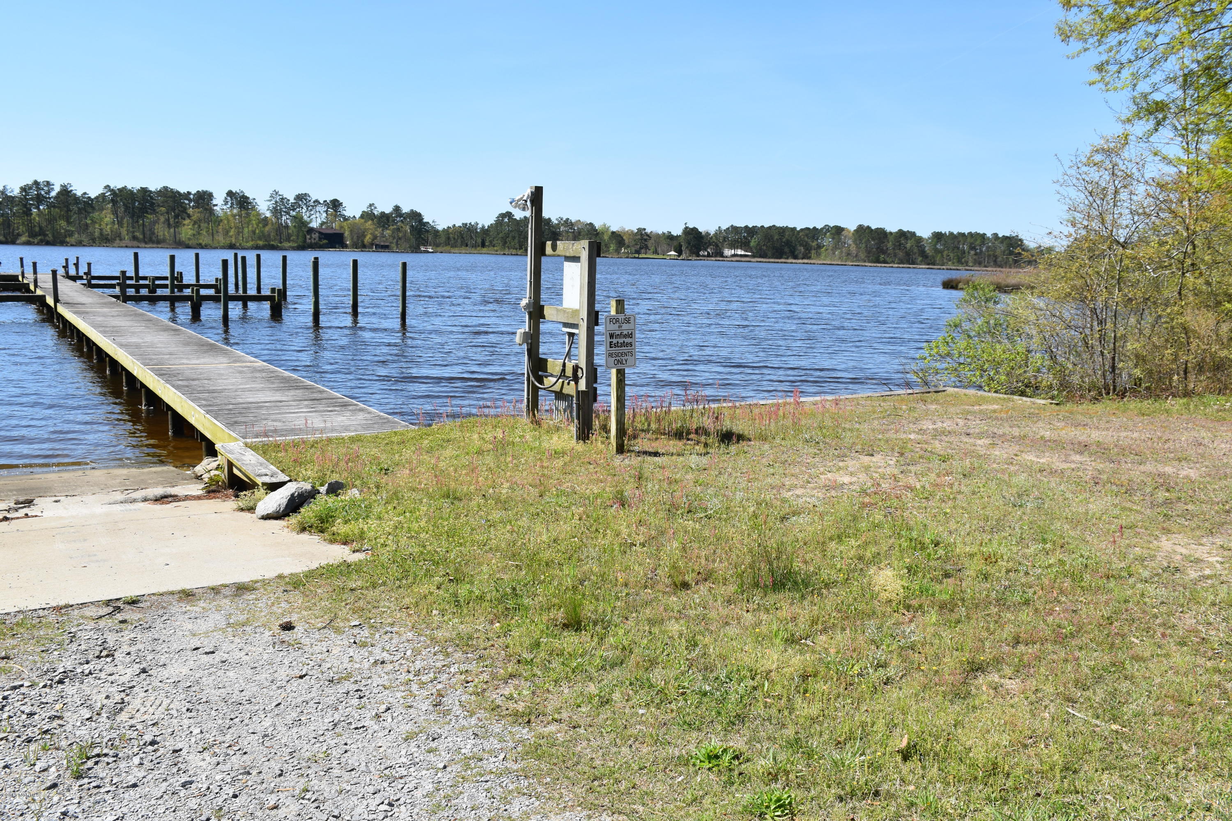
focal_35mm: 30
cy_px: 410
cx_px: 616
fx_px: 1027
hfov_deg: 61.9
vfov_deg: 43.6
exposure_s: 1/400
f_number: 10
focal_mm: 20
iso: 200
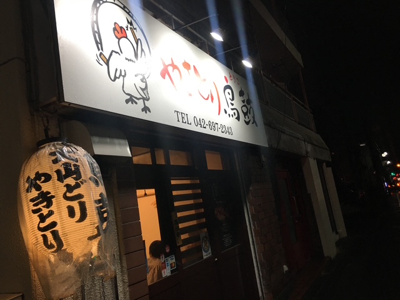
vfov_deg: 48.2
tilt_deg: +9.0
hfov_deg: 61.7
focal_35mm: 29
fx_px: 335
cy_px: 150
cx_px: 200
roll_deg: +8.2
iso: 40
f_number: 2.2
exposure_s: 1/30
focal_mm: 4.15
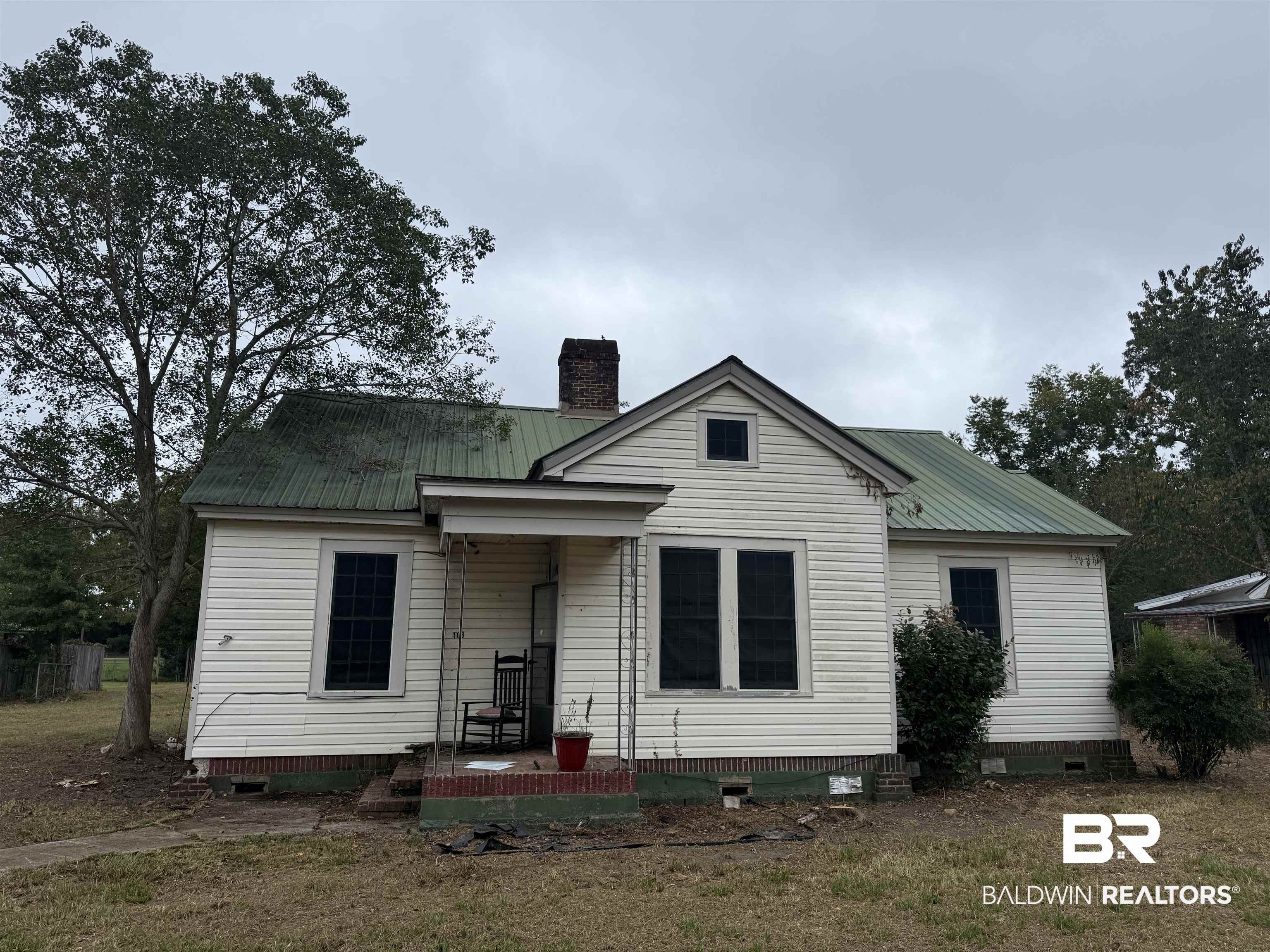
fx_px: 881
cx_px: 635
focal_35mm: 24
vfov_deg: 56.8
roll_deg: -0.2
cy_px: 476
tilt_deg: +12.0
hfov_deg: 71.6
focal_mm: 6.76
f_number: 1.78
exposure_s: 1/2000
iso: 80
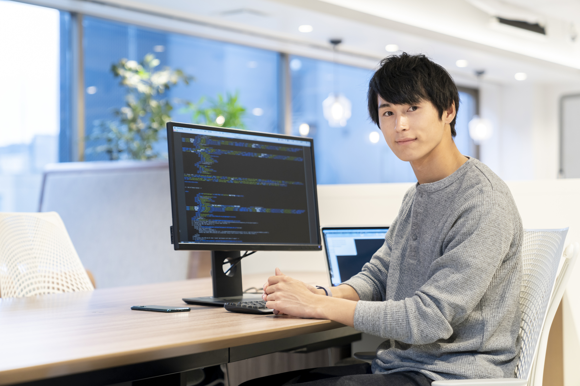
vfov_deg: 19.5
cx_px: 290
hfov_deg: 28.8
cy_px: 193
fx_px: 1128
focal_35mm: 70
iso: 640
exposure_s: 1/160
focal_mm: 70
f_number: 2.8
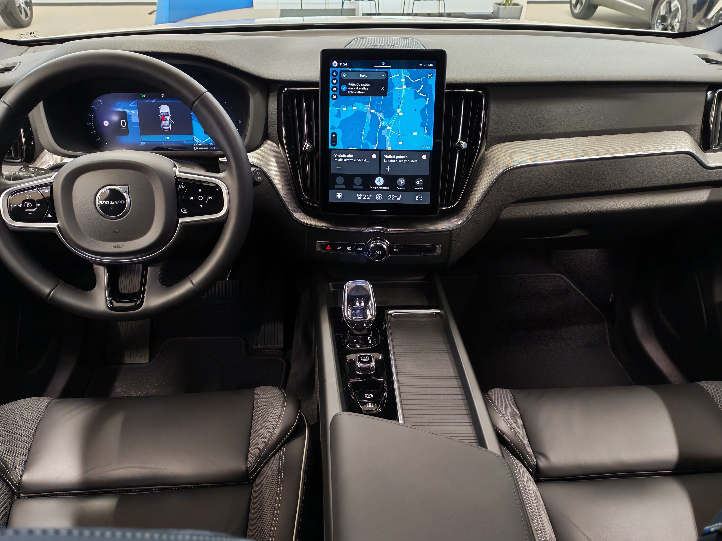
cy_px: 270
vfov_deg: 46.8
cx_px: 361
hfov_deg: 60.0
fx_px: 626
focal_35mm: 30
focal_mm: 6.12
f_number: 1.9
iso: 800
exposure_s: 1/50
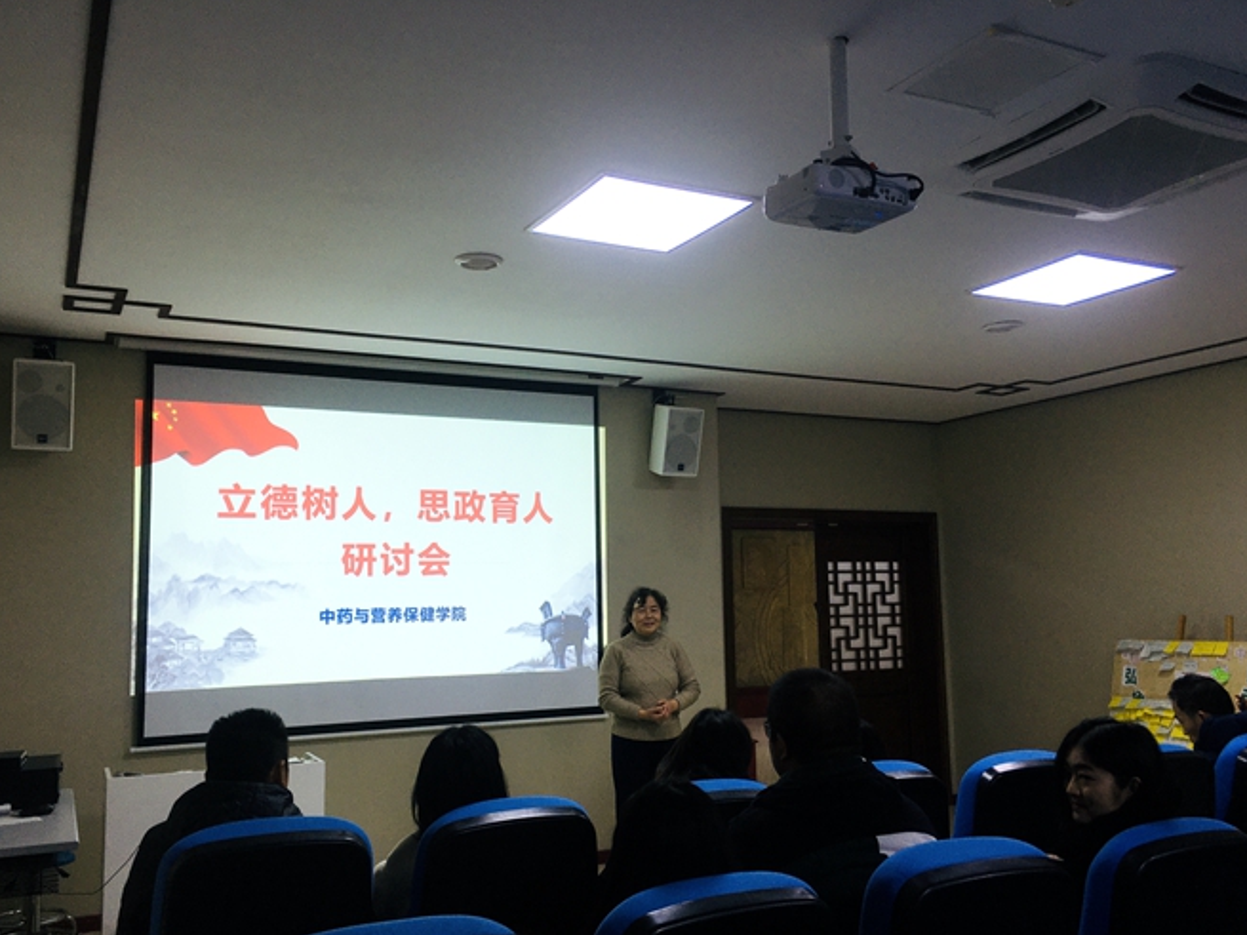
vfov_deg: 45.4
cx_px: 607
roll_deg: +1.3
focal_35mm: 31
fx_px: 1117
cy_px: 490
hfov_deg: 58.4
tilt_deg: +6.1
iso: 32
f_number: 2.2
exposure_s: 1/50
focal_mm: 4.15
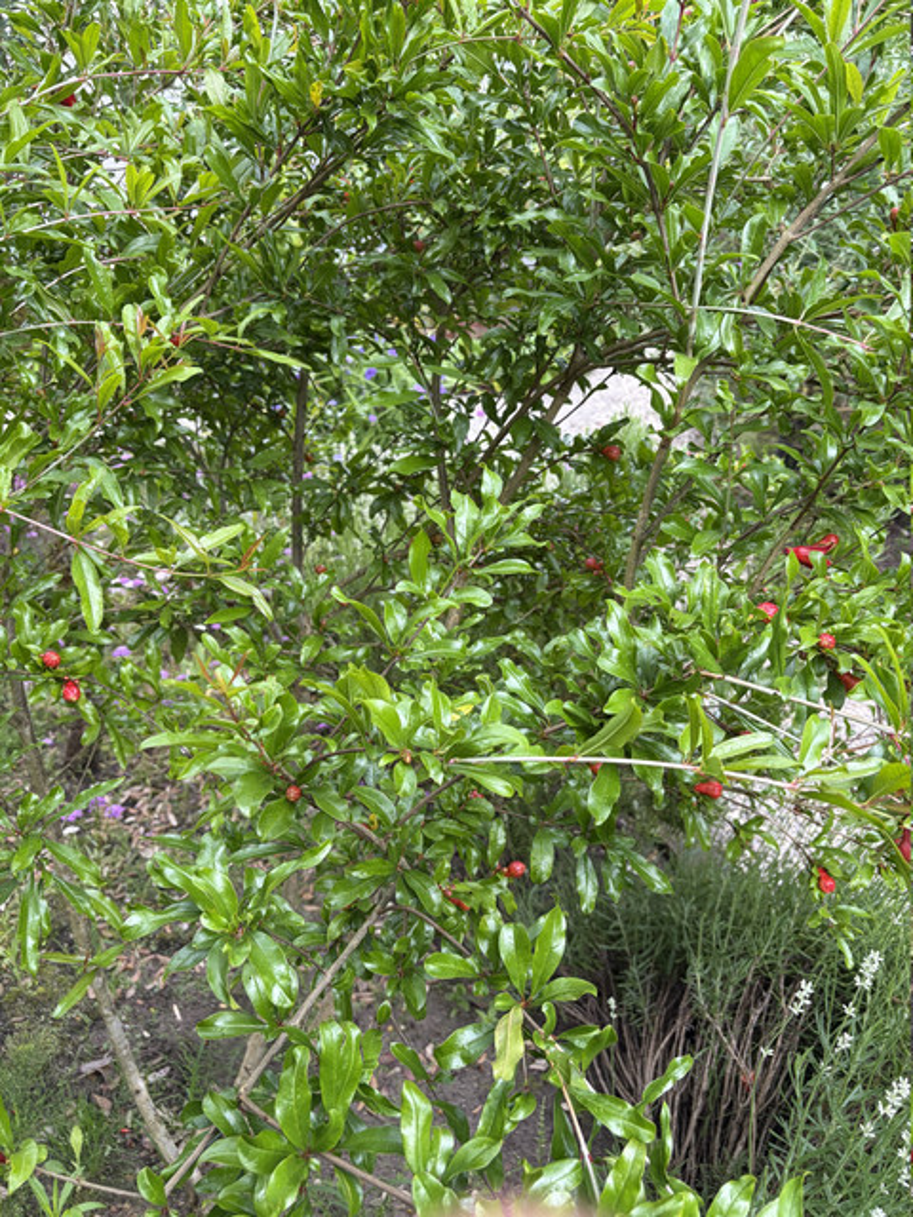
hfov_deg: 53.1
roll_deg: +2.8
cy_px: 608
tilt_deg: -28.3
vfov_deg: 67.3
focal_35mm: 26
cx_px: 456
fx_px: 914
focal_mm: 5.96
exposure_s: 1/121
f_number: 1.6
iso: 100
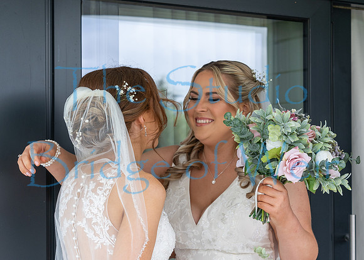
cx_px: 262
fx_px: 892
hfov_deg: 22.9
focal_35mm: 86
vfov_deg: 16.5
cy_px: 175
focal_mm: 55
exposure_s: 1/250
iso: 125
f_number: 5.6
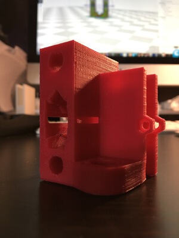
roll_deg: -0.5
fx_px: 200
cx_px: 90
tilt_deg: -0.1
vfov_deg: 61.7
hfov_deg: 48.2
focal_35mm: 29
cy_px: 119
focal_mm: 4.15
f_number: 2.2
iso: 160
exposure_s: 1/33
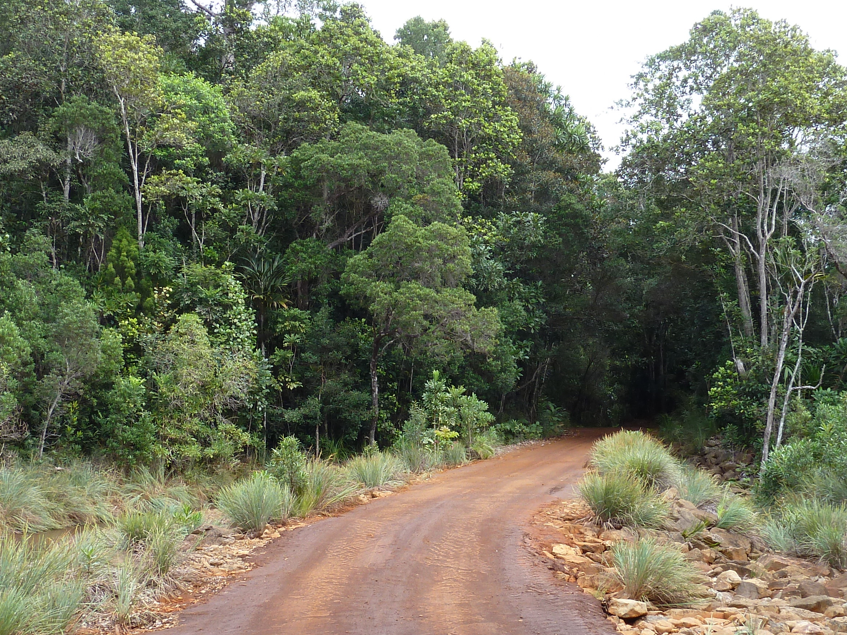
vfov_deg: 33.4
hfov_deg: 43.9
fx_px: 1052
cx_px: 428
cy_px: 400
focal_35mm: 43
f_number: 4
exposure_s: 1/100
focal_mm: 4.1
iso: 80
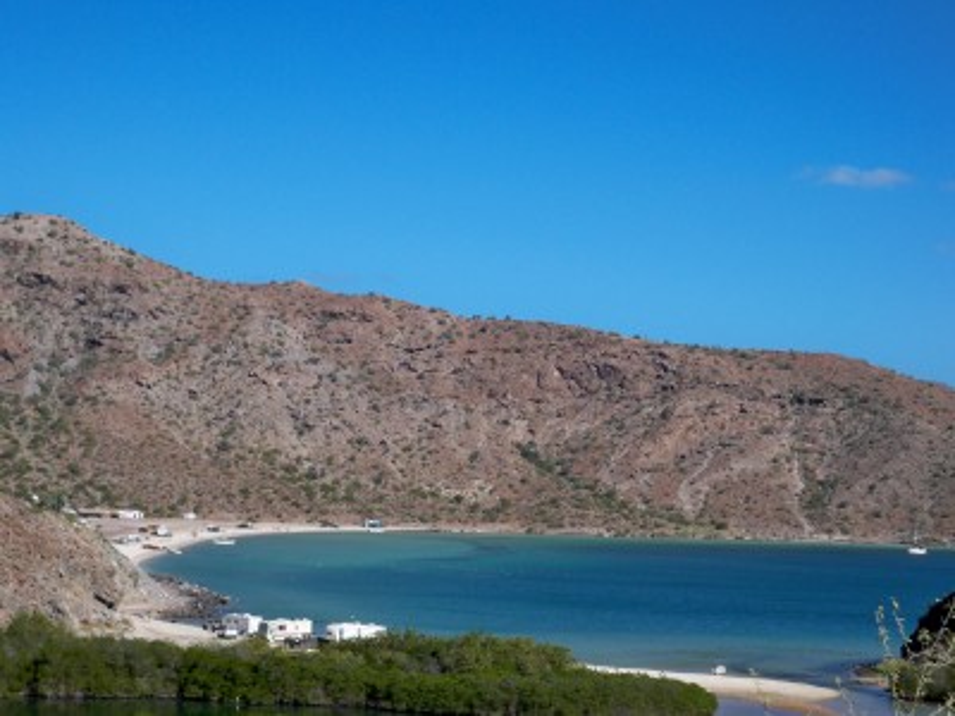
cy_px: 358
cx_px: 478
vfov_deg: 17.4
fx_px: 2345
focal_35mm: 85
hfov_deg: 23.0
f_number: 5.1
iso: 64
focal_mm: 15.1
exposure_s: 1/640
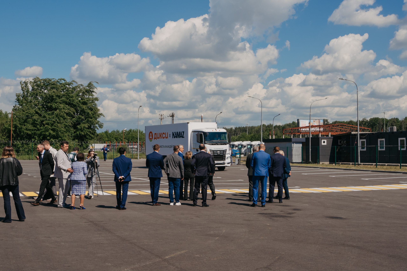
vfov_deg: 27.0
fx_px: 565
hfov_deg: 39.6
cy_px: 136
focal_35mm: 50
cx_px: 204
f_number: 14
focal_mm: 50
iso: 160
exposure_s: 1/200
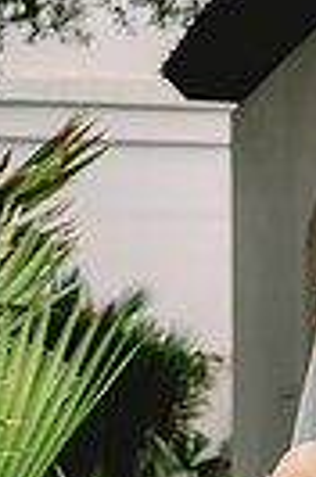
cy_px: 649
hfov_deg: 8.7
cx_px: 381
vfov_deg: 12.7
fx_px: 2065
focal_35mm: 156
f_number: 2.8
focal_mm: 46
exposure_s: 1/400
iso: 400
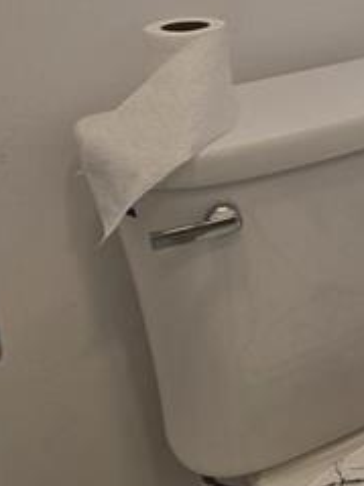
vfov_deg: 25.6
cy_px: 63
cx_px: 565
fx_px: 1038
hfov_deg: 17.6
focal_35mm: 74
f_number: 1.7
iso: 20
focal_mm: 6.3
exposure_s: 1/120
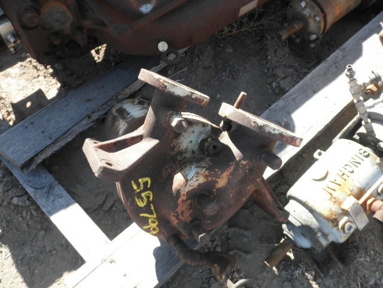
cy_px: 144
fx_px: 387
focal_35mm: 35
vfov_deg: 40.7
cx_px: 192
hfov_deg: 52.6
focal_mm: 6.1
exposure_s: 1/125
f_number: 3.2
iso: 64
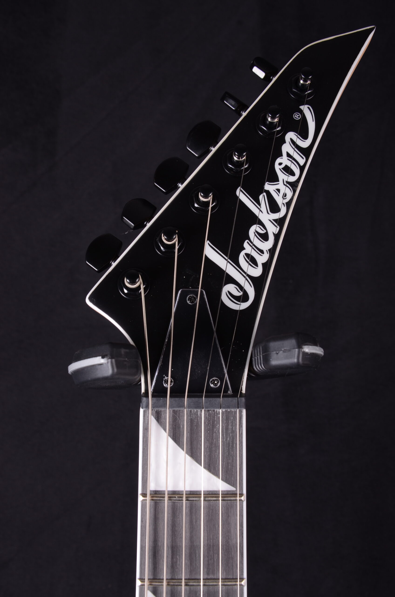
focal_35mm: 48
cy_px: 298
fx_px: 793
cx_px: 198
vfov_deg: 41.2
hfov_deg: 28.0
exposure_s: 1/200
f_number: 11
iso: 200
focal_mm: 32
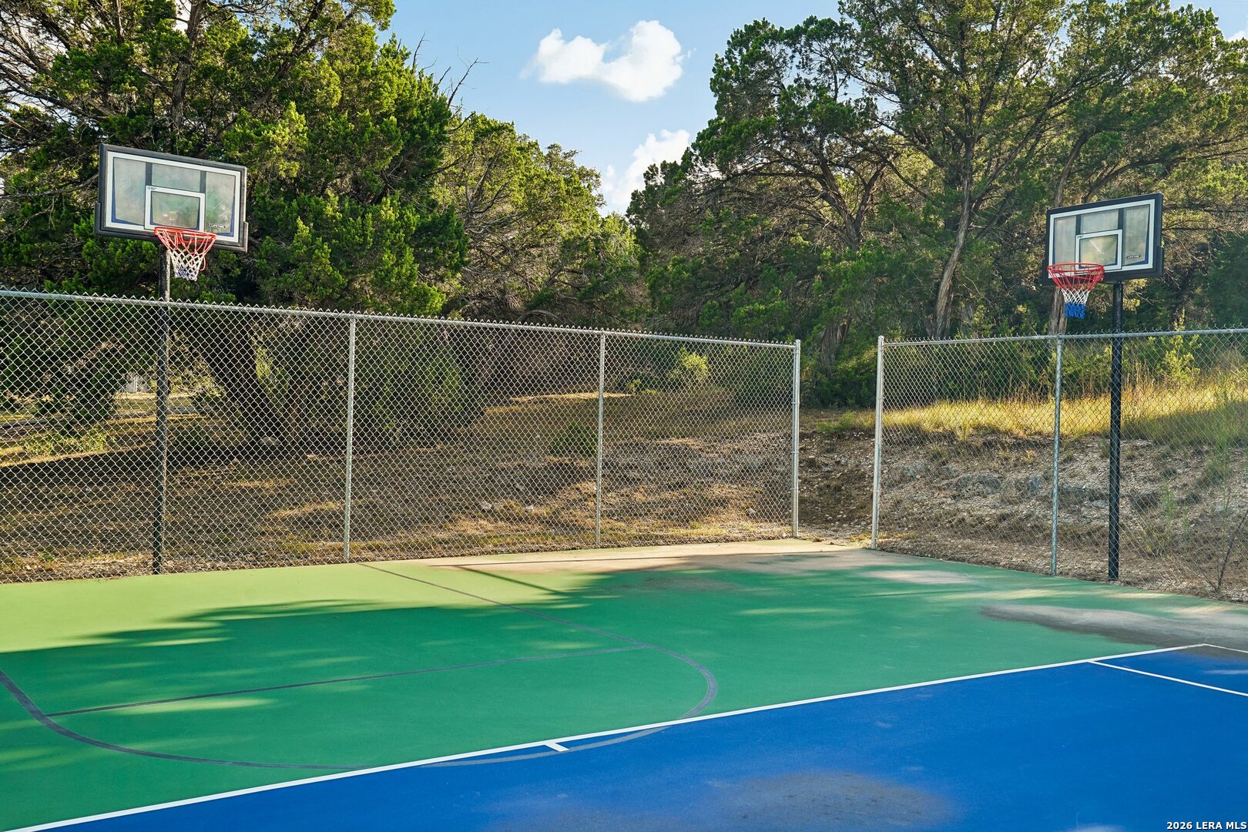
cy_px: 416
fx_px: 1213
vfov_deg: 37.9
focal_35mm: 35
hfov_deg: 54.4
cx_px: 624
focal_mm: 35
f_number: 8
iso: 200
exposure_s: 1/80
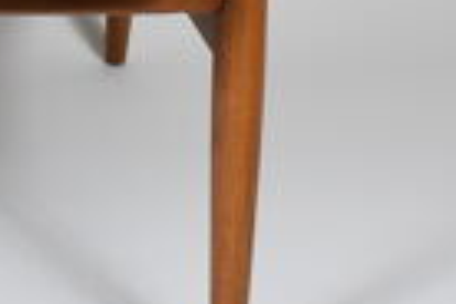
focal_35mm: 131
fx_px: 1659
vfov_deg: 10.0
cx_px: -99
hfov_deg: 15.1
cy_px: -226
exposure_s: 1/125
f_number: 5.6
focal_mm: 20
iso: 800
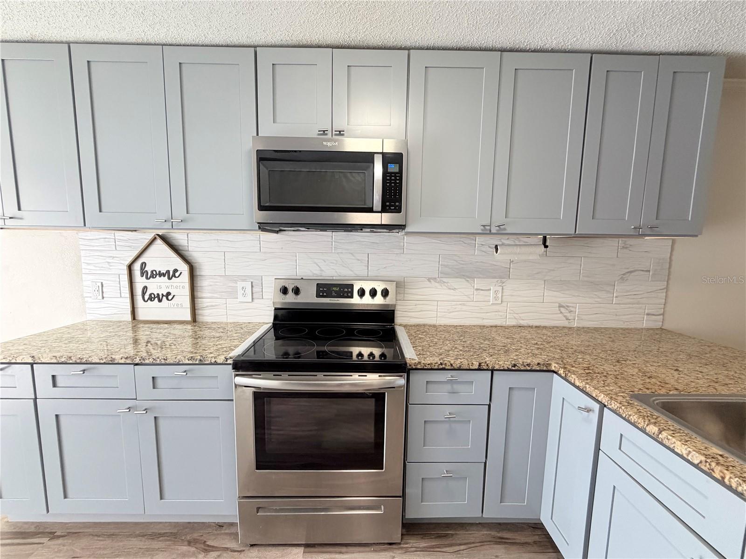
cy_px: 280
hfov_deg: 102.1
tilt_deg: -6.7
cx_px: 373
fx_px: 302
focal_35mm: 14
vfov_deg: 85.7
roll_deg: -1.1
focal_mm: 2.22
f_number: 2.2
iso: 250
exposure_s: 1/120
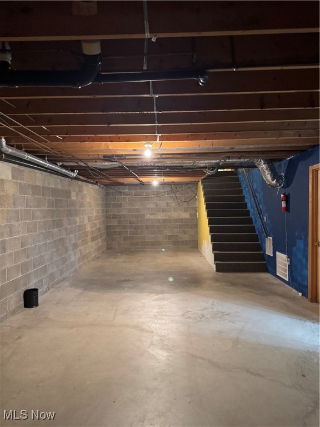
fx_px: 296
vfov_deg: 71.6
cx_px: 160
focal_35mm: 24
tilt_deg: +0.5
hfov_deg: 56.8
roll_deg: +1.9
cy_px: 214
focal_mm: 6.76
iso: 1000
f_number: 1.78
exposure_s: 1/40
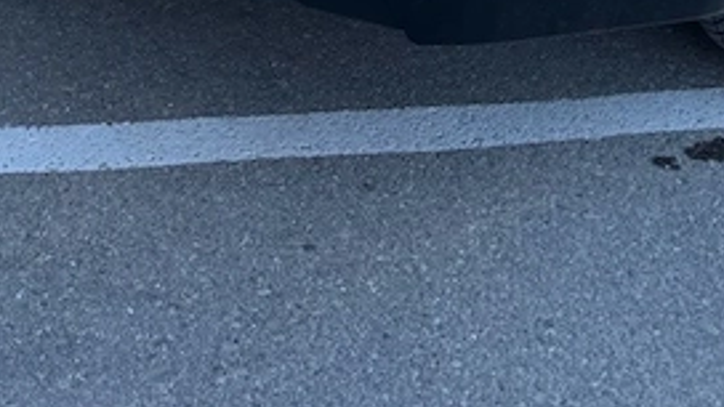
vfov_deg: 12.6
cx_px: 559
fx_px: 1478
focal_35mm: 77
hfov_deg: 27.1
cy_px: -540
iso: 100
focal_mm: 6.76
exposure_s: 1/1192
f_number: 1.78
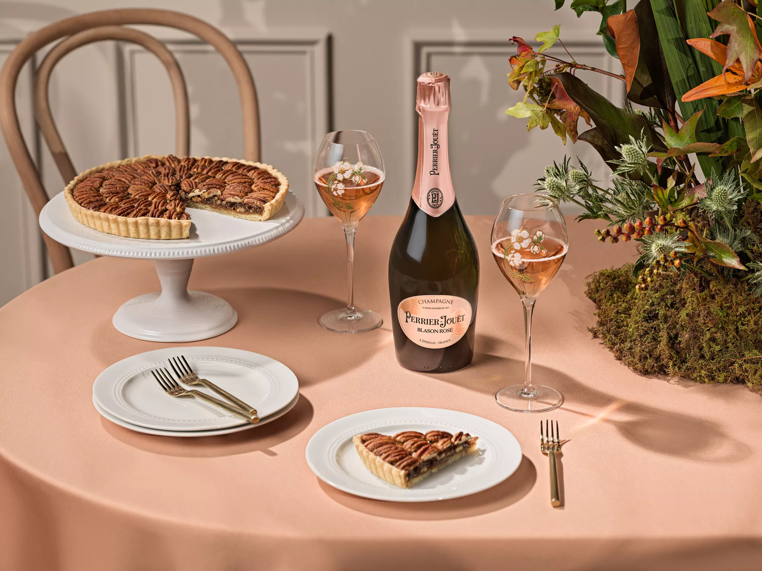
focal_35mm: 106
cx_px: 381
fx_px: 2332
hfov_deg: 18.6
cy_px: 286
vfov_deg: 14.0
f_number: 8
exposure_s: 1/350
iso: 200
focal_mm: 135
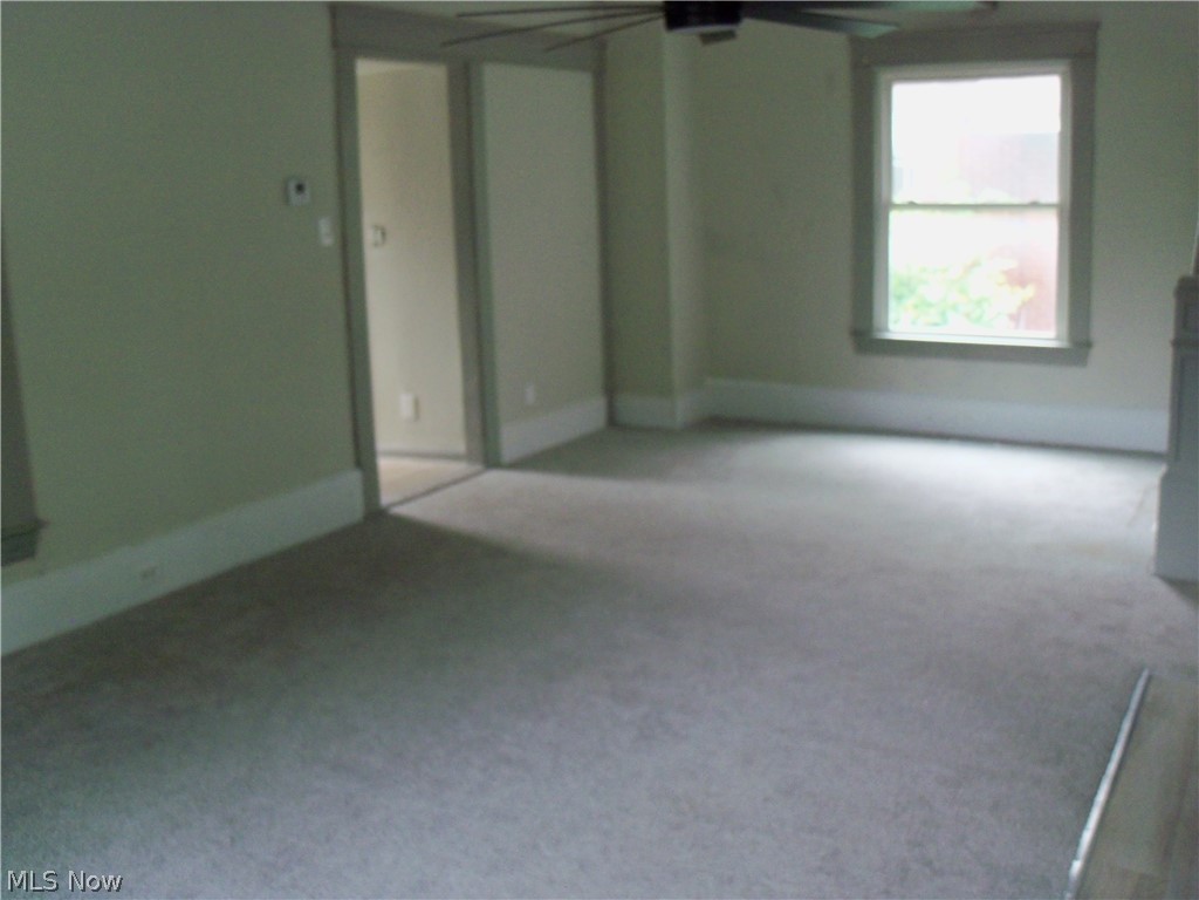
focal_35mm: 35
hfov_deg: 52.6
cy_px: 450
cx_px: 600
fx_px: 1212
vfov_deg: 40.7
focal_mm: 6.3
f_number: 3
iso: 250
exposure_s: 1/30
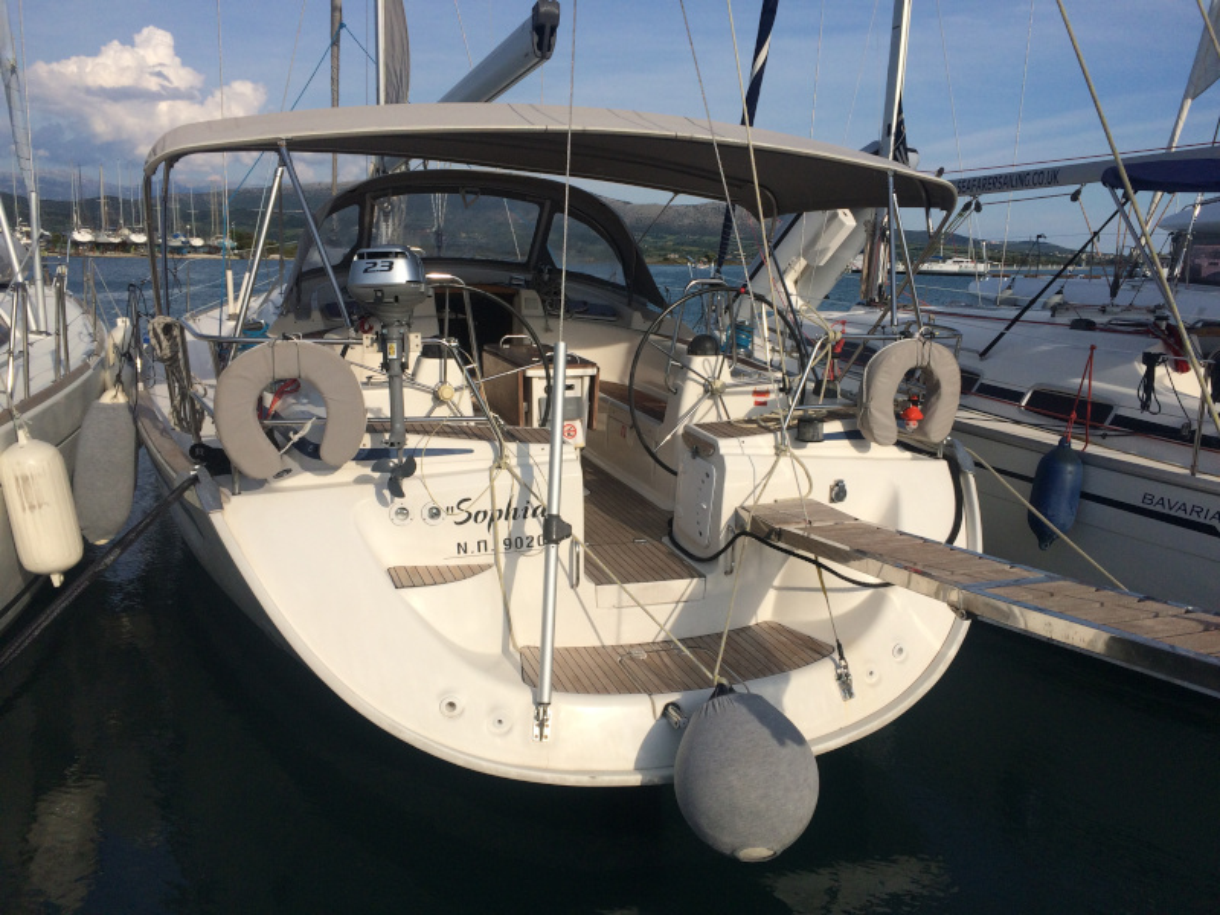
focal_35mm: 29
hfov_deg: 61.7
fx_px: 1022
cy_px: 458
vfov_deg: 48.2
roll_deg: -1.2
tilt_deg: -12.1
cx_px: 610
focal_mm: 4.15
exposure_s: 1/4115
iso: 32
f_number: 2.2
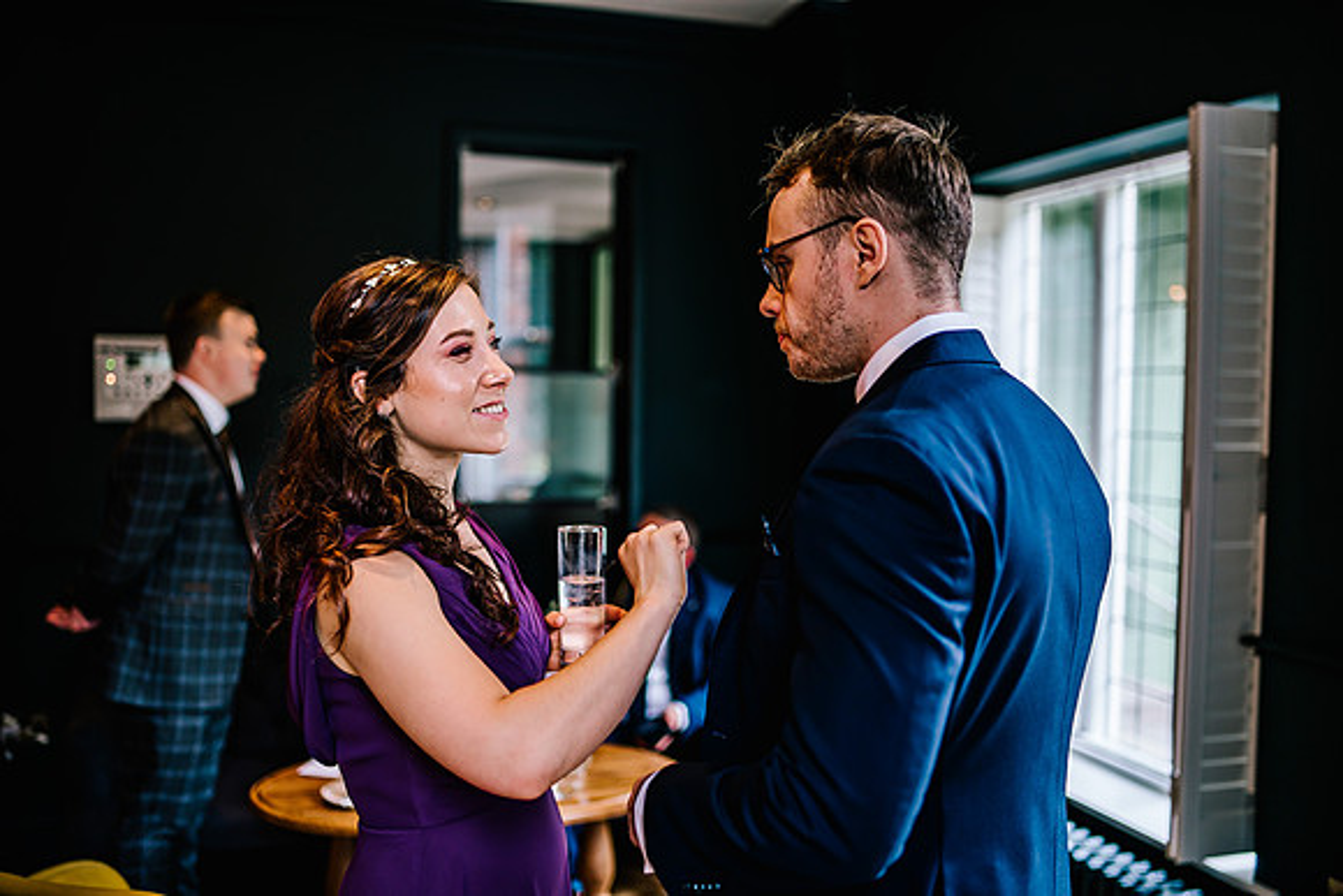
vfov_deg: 37.9
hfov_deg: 54.4
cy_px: 448
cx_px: 672
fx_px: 1306
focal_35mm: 35
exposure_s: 1/250
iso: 160
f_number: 1.6
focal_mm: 35
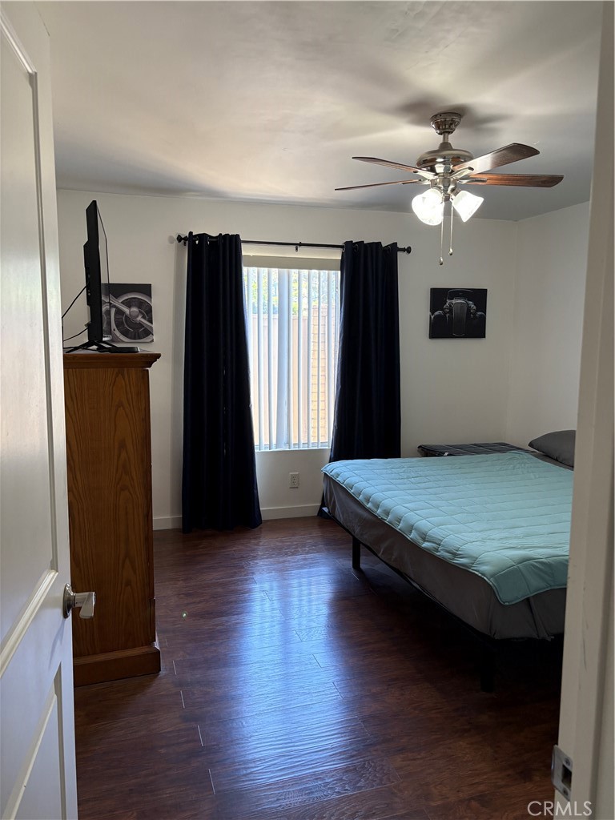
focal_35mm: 26
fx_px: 616
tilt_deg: -8.0
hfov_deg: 53.1
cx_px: 308
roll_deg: -0.6
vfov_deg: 67.3
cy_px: 410
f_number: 1.6
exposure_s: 1/60
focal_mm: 5.96
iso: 125
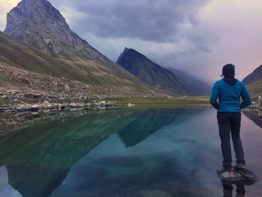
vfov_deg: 48.2
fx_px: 219
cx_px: 131
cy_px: 98
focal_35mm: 29
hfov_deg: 61.7
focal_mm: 4.15
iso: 64
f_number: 2.2
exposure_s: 1/33
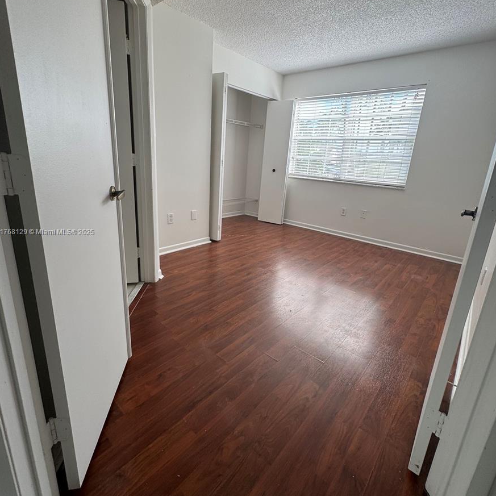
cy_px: 232
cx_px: 245
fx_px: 276
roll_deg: -1.4
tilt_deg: -14.8
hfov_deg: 84.0
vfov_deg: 83.9
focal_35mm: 17
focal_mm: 2.22
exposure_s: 1/146
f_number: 2.2
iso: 40
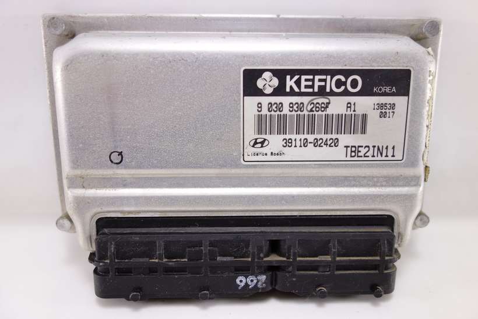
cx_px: 239
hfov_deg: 65.5
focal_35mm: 28
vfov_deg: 46.4
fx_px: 372
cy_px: 160
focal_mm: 10.4
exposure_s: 1/100
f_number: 2
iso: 125
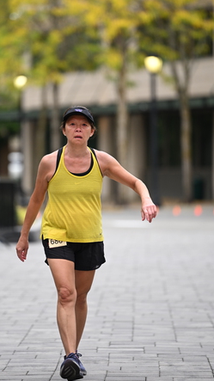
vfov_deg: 8.3
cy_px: 159
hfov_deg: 4.7
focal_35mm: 260
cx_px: 71
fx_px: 2624
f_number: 2.8
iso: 640
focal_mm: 200
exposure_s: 1/1600
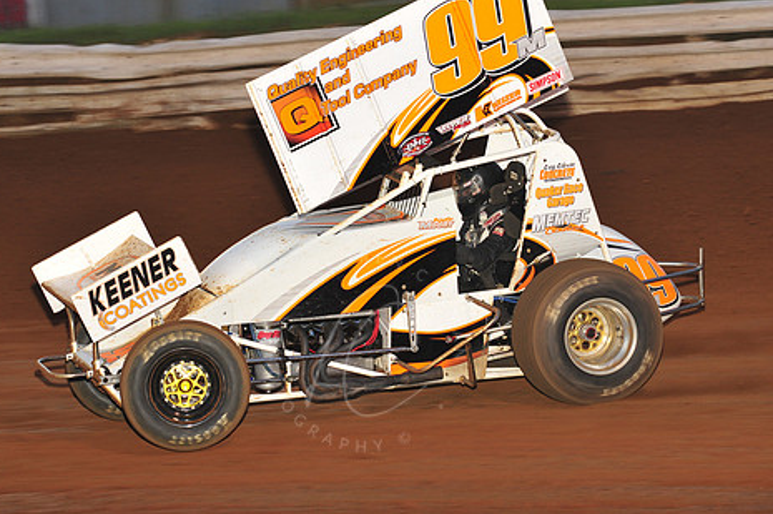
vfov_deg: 8.8
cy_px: 198
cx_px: 364
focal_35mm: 156
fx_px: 3346
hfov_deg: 13.2
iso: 800
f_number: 6.3
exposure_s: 1/320
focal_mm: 125
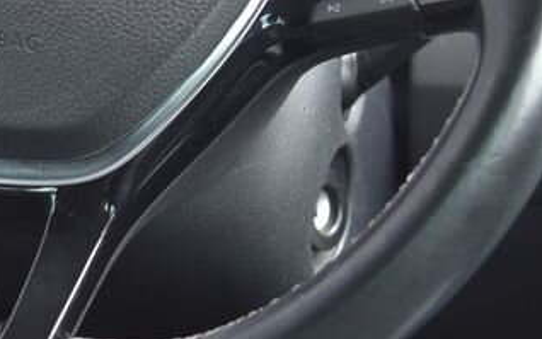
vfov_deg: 8.6
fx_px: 2231
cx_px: -37
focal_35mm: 151
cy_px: -19
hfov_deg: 13.6
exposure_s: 1/30
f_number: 4
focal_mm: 46
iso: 500
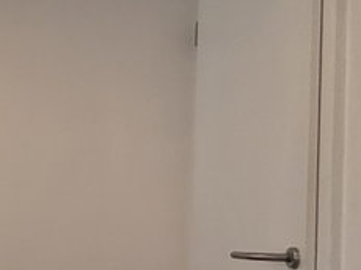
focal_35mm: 65
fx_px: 677
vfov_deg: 22.3
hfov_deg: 16.0
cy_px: 212
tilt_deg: +0.8
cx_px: -473
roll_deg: -1.7
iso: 125
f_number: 2.2
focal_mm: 2.22
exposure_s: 1/100
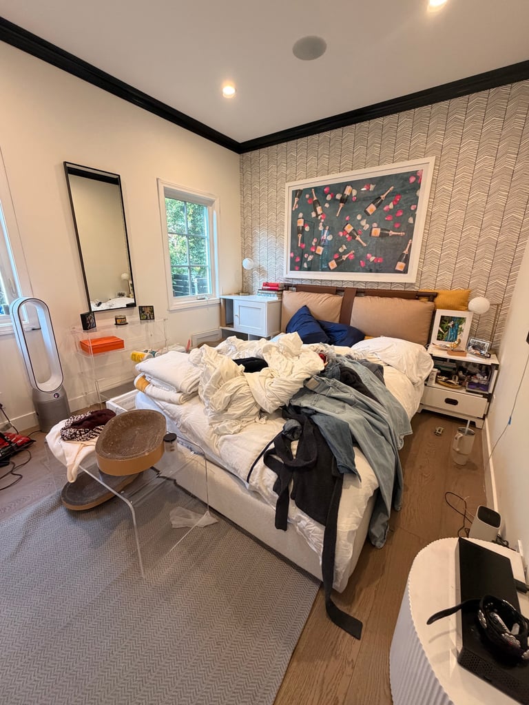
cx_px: 264
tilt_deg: -17.8
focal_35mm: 14
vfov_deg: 102.0
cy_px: 352
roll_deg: -0.7
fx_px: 285
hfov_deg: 85.7
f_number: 2.2
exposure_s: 1/60
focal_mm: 2.22
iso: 250
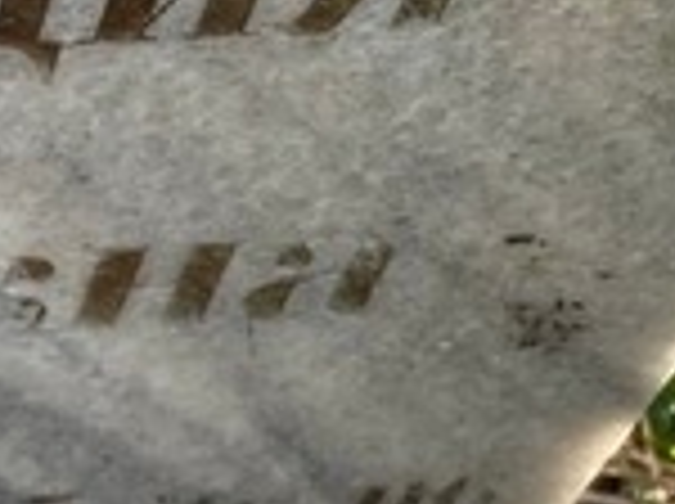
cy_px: -292
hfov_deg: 12.9
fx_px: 2706
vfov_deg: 10.2
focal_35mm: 139
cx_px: -549
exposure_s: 1/122
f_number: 1.8
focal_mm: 4.25
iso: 32
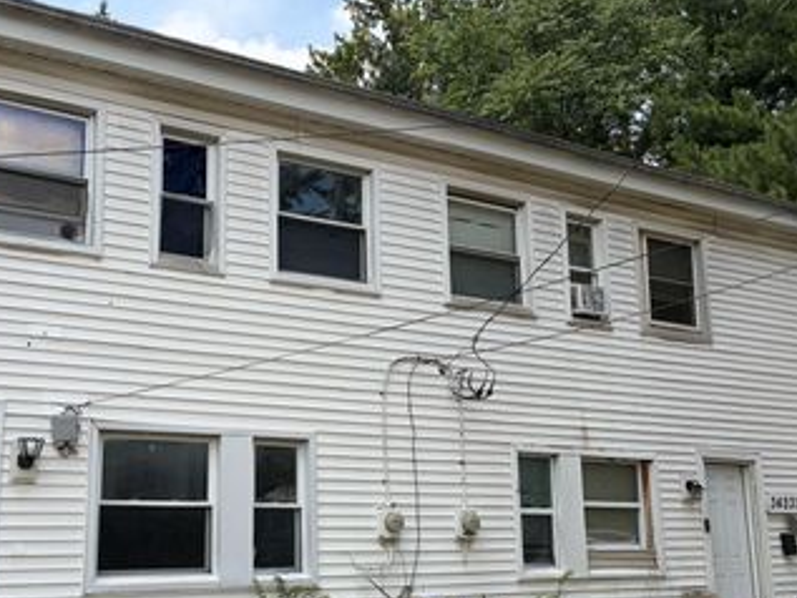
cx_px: 234
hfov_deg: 44.7
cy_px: 340
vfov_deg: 35.1
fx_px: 944
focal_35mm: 41
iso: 50
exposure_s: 1/3623
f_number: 1.6
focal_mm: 5.96
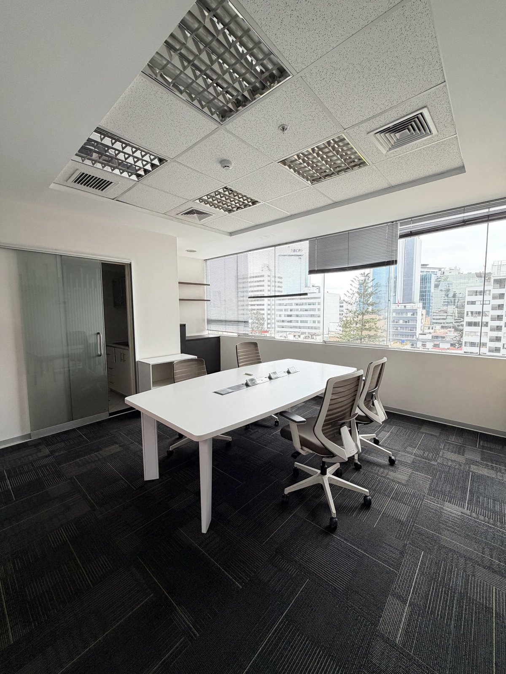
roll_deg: -0.1
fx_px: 273
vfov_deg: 102.1
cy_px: 337
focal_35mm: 14
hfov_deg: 85.7
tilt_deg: -5.3
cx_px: 253
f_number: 2.2
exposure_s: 1/120
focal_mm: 2.22
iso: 125
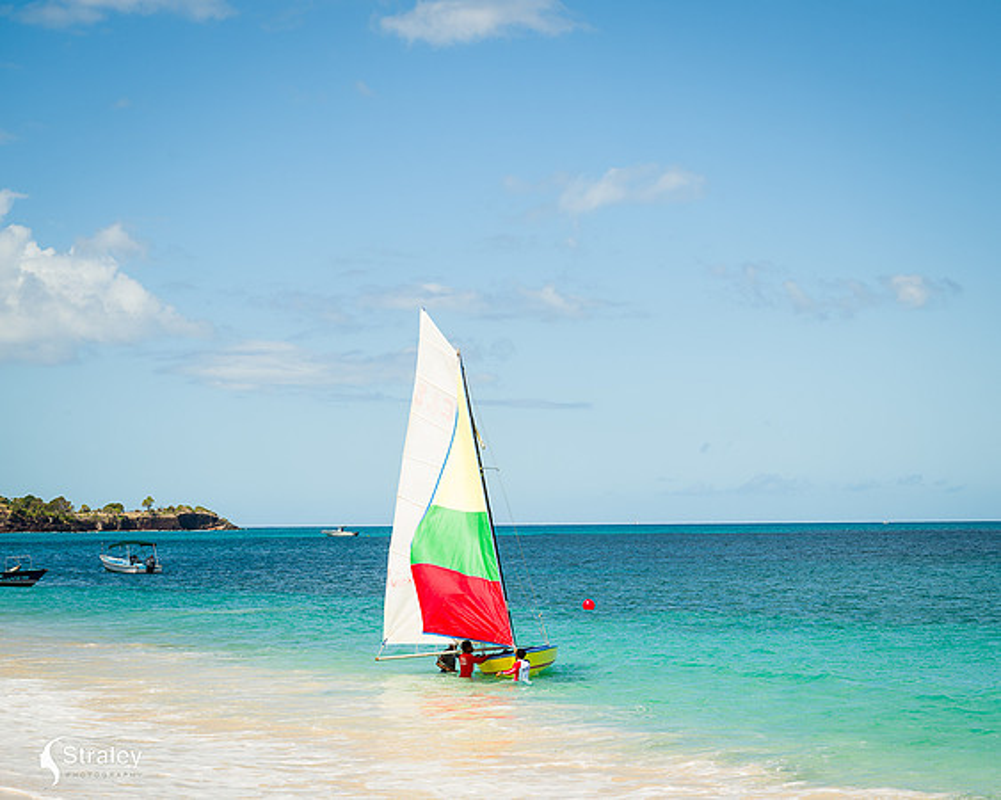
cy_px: 426
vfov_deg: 17.4
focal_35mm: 88
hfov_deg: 21.7
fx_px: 2608
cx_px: 613
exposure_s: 1/320
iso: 64
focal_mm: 70
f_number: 6.3
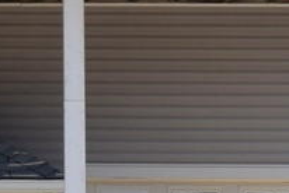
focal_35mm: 294
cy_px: -76
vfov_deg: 4.7
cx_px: -246
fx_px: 2363
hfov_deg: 6.8
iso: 200
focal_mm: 25
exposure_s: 1/500
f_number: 11
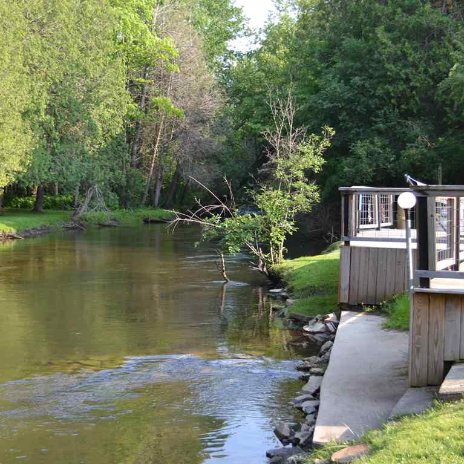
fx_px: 936
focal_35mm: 62
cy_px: 219
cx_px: 155
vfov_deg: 27.8
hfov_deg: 27.7
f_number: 5.6
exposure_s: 1/125
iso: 125
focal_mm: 29
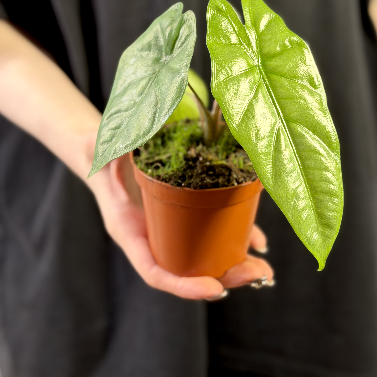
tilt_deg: -17.5
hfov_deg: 25.4
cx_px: 201
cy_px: 81
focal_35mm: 68
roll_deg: -0.7
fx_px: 838
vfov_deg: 25.0
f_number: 1.78
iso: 125
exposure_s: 1/50
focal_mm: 6.76
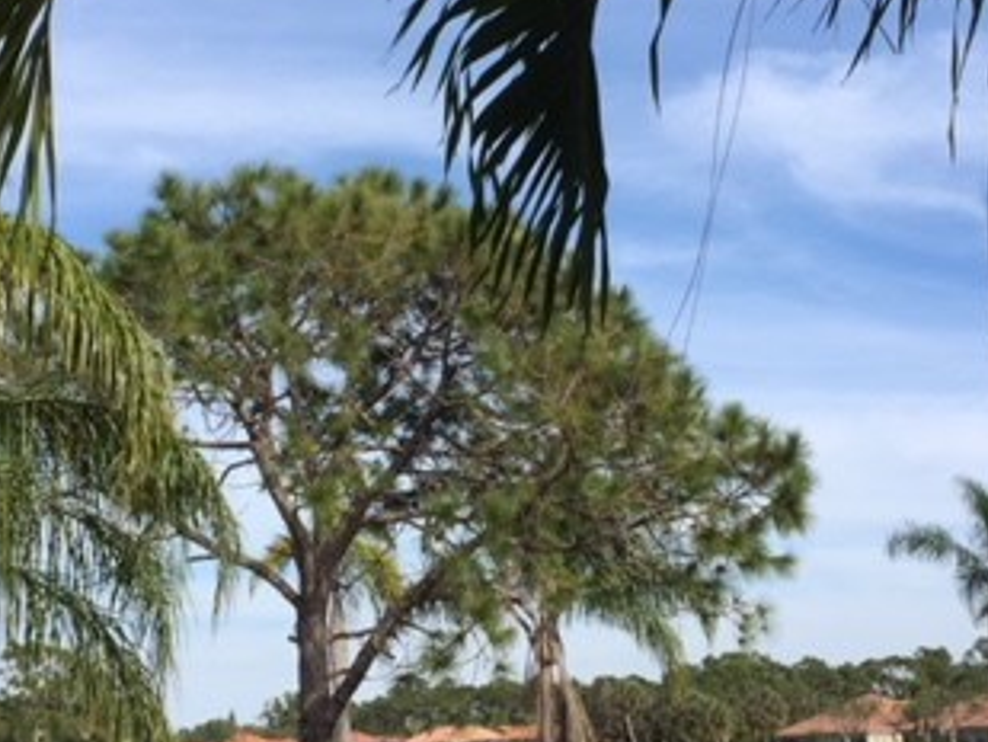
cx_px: 409
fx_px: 1713
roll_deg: +1.7
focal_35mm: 60
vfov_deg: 24.3
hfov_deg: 32.1
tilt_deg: +17.9
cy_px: 259
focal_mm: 4.15
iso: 32
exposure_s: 1/1799
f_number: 2.2
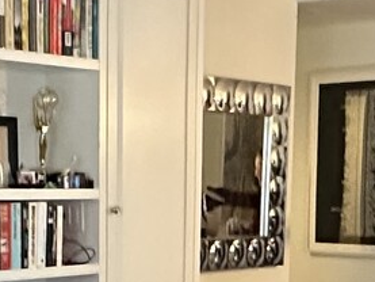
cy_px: 351
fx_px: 1095
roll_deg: -1.3
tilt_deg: -9.2
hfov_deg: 19.4
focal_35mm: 101
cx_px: 177
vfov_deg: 14.2
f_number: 2.2
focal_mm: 2.22
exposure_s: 1/60
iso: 1250
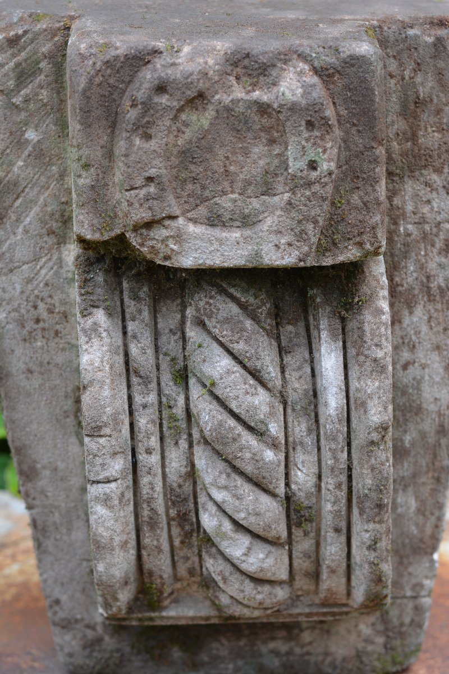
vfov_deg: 27.0
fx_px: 1403
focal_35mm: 75
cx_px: 224
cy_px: 337
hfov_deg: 18.2
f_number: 4
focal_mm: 50
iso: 100
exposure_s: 1/60
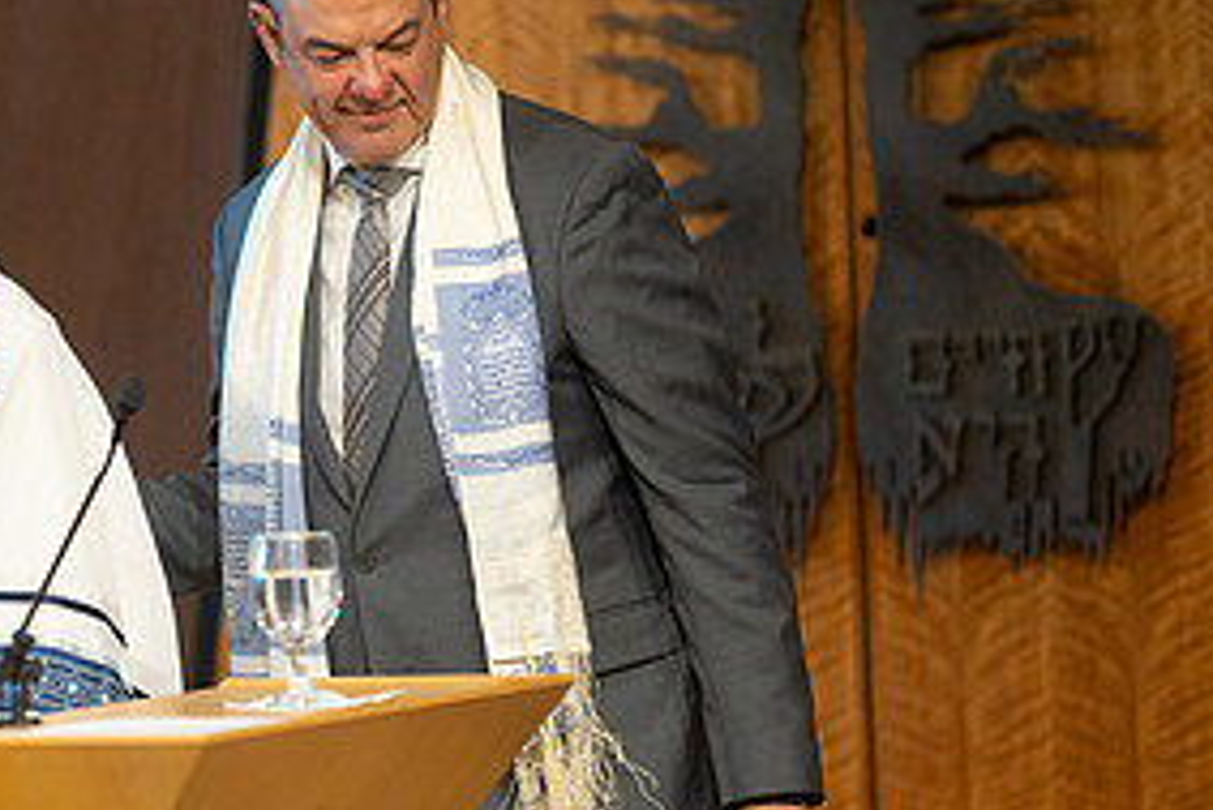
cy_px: 418
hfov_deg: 7.4
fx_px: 9338
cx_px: -17
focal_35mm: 277
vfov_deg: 5.0
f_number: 1.8
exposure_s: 1/400
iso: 2500
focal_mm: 135
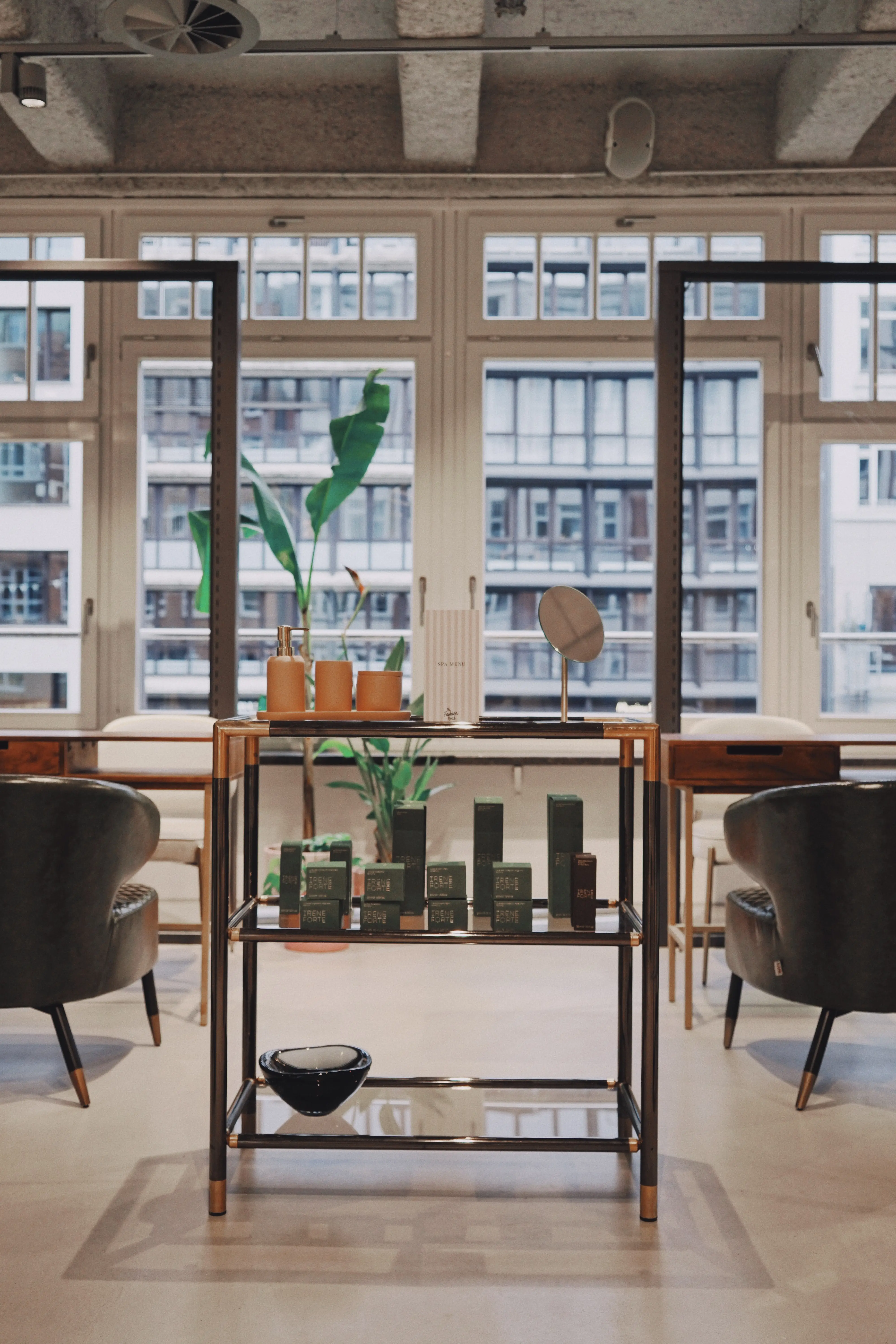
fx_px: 1307
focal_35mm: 35
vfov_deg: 54.4
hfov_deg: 37.9
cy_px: 672
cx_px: 448
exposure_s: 1/160
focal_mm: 35
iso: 400
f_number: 4
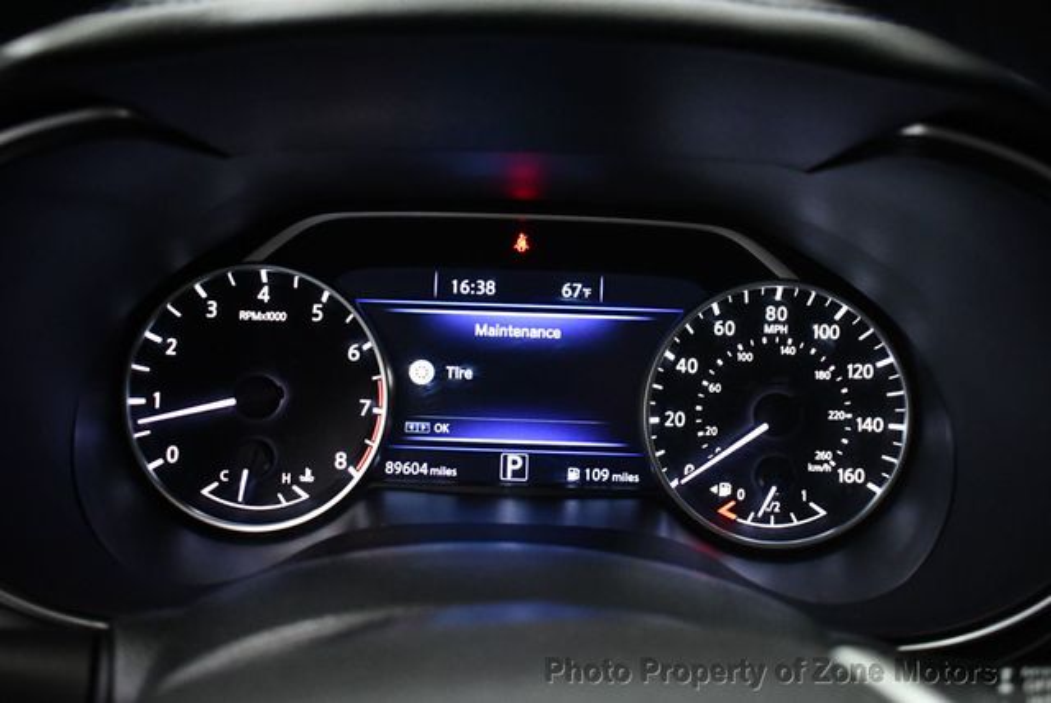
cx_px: 526
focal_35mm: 36
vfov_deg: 36.9
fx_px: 1052
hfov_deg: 53.1
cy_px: 352
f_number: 3.5
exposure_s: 1/80
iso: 3200
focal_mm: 18
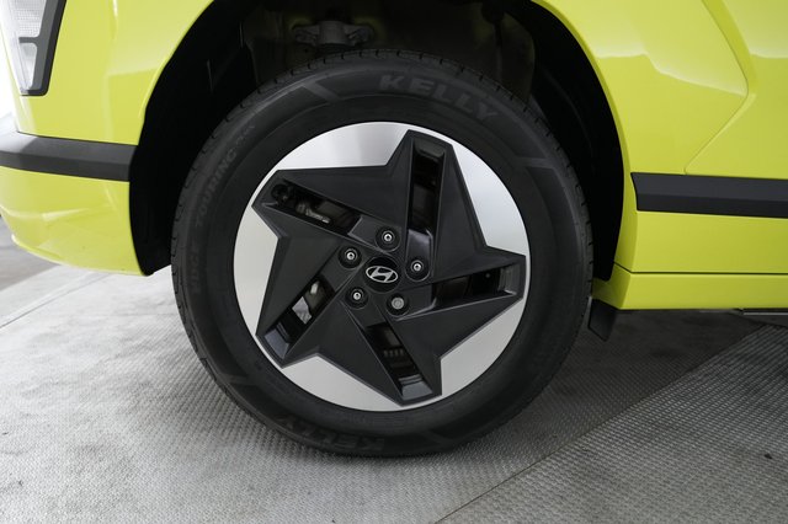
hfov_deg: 73.8
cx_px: 394
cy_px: 262
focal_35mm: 24
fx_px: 525
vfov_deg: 53.1
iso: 3200
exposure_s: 1/160
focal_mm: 24
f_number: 2.8
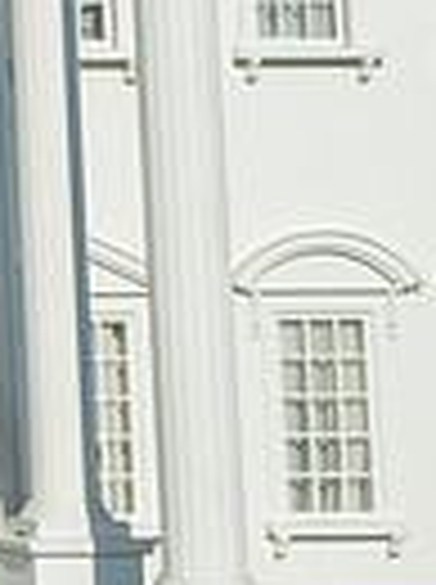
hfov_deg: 11.6
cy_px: 281
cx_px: -629
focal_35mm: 103
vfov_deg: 19.1
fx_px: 1735
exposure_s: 1/200
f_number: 16
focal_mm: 24
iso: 200
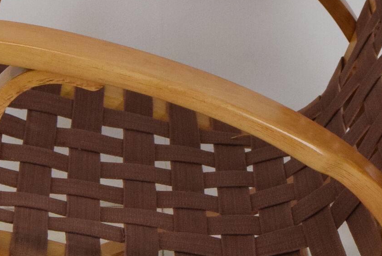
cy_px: 107
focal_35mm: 181
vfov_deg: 7.6
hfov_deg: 11.3
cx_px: 211
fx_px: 1923
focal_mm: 34
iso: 1600
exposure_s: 1/320
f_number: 9
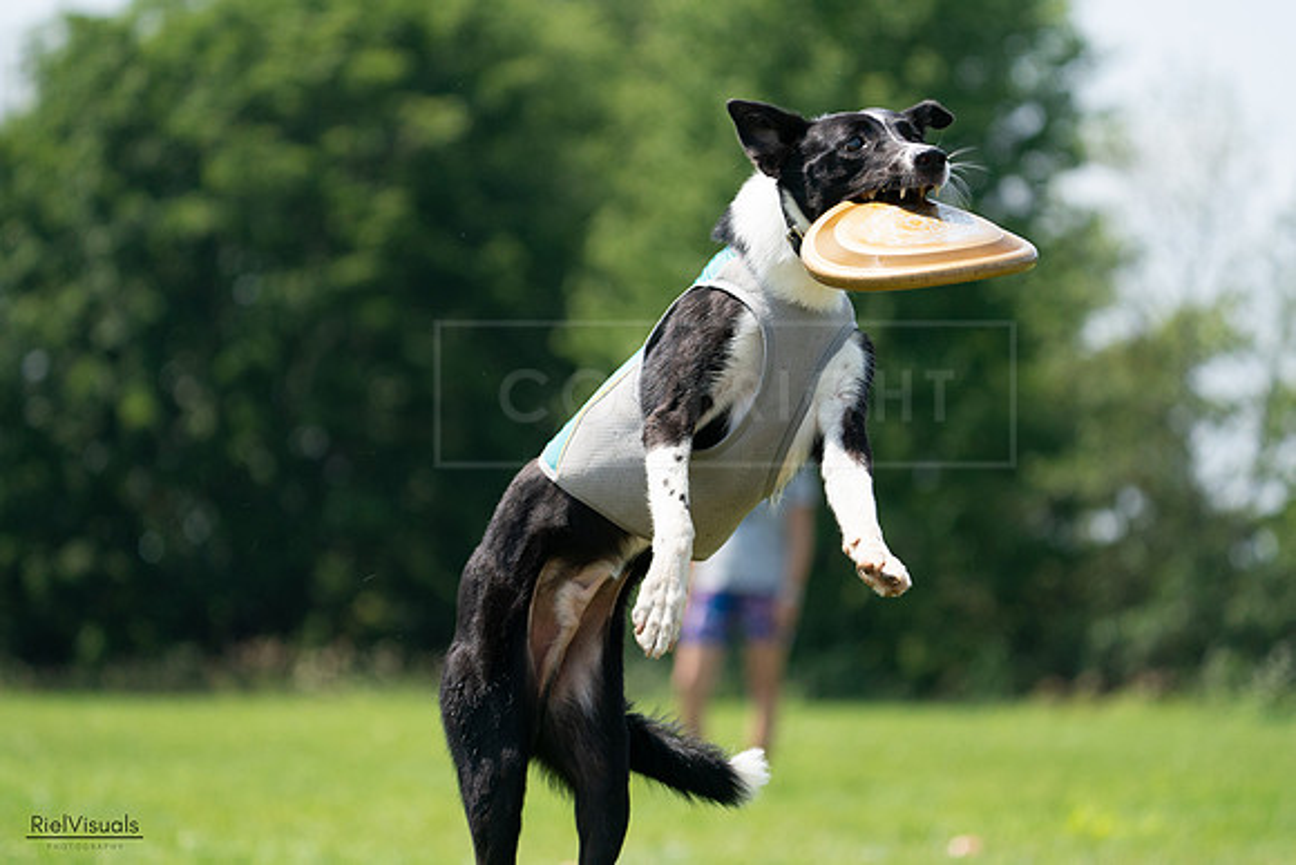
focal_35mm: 200
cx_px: 648
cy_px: 432
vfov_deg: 6.9
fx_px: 7201
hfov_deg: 10.3
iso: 1600
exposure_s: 1/4000
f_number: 5.6
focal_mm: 200
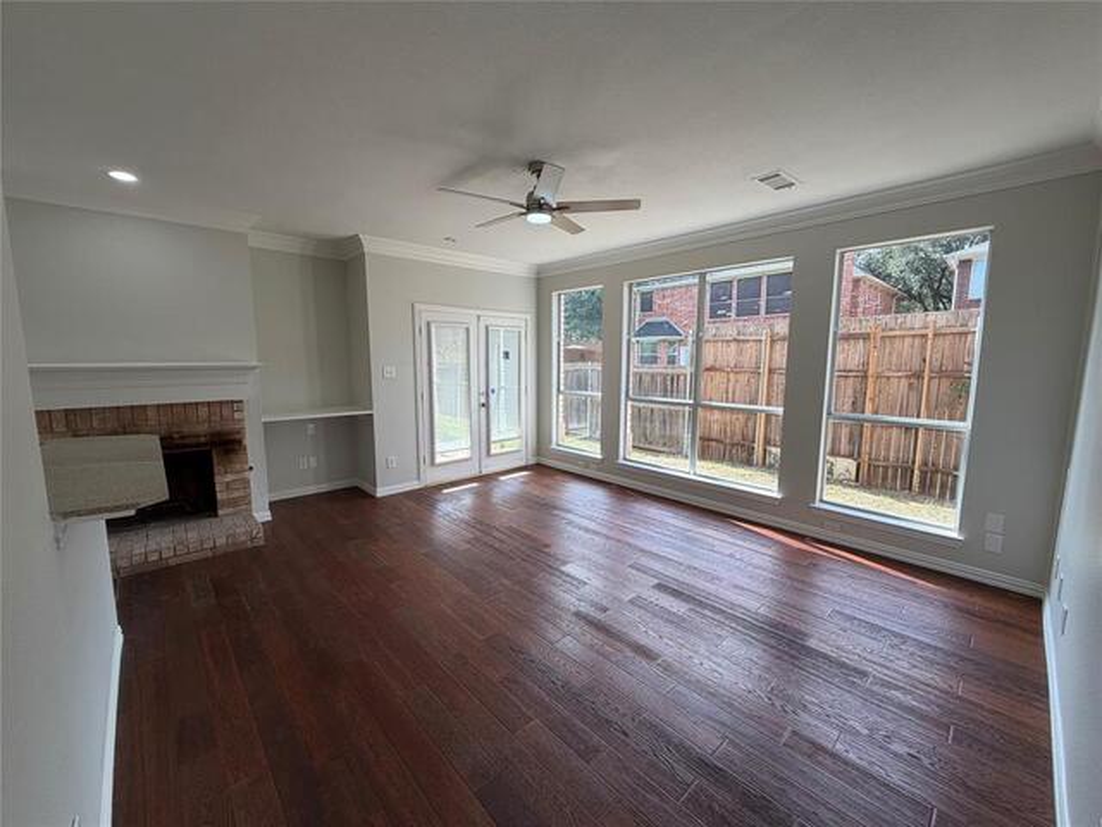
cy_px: 414
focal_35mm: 14
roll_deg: +0.4
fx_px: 446
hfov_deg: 102.1
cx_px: 551
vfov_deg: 85.7
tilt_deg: -7.3
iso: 40
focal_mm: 2.22
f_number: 2.2
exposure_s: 1/154
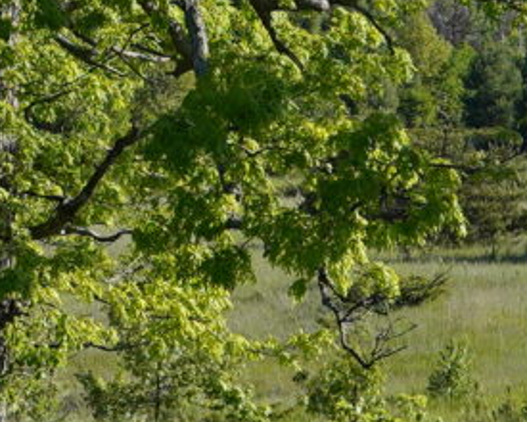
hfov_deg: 7.7
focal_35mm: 245
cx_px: -280
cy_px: -316
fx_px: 3821
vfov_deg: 6.2
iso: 100
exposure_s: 1/320
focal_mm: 28
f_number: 5.6
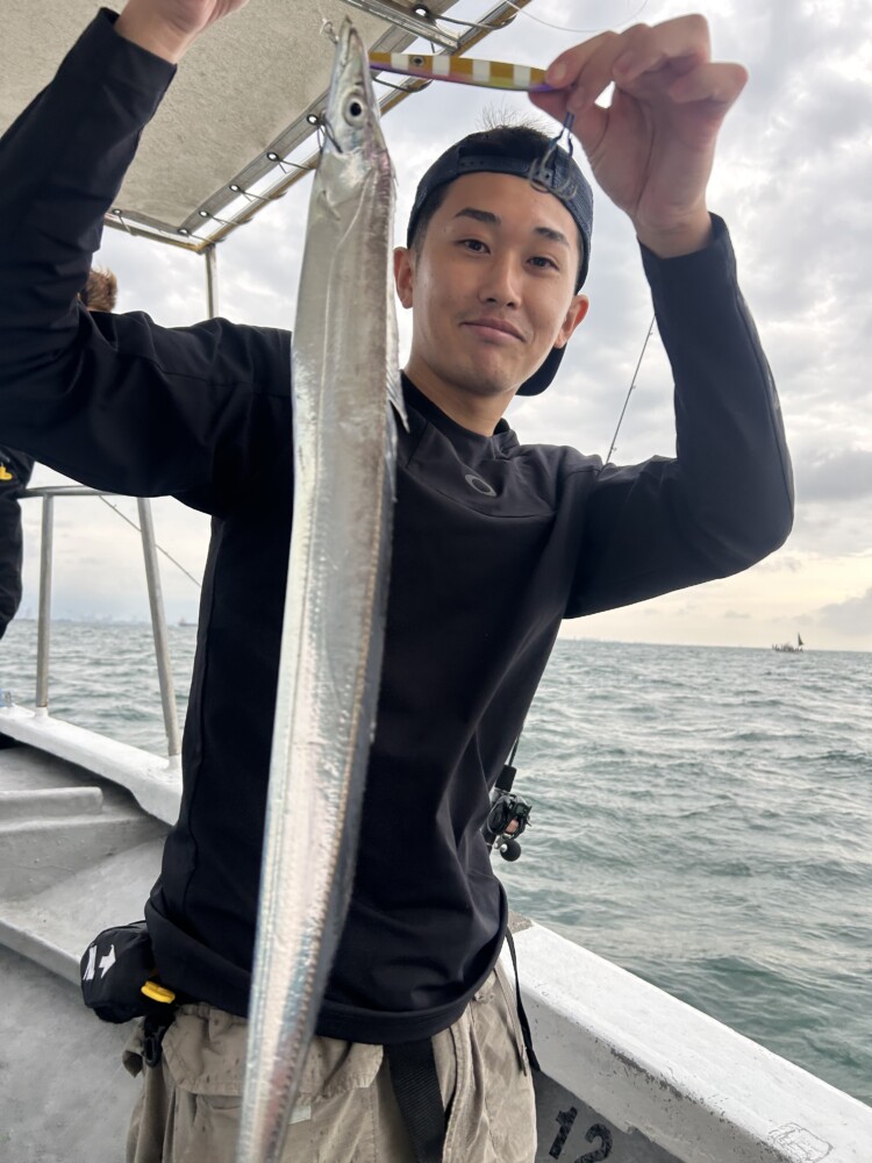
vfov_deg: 67.3
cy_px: 582
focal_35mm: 26
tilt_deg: +2.7
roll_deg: -0.8
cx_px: 436
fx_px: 873
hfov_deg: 53.1
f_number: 1.5
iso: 50
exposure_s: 1/121
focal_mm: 5.7
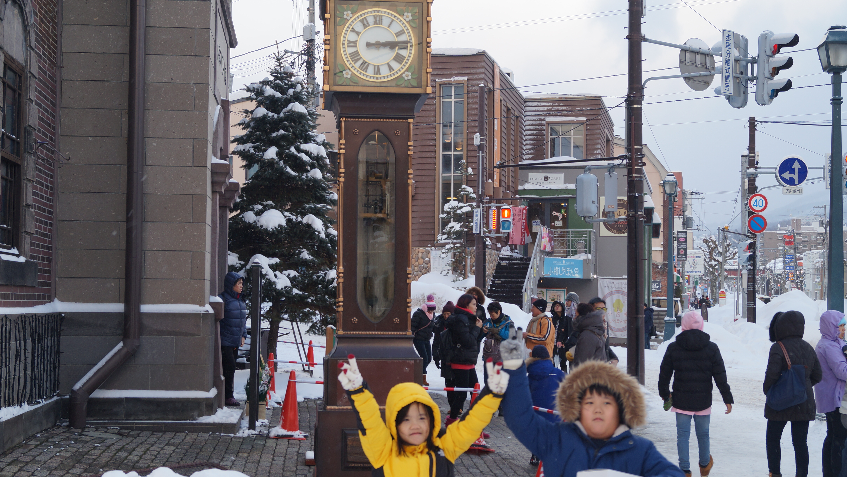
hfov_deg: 42.9
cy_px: 249
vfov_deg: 24.9
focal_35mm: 48
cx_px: 416
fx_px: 1078
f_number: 5.6
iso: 100
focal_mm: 30
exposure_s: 1/100
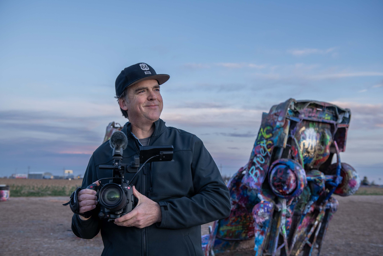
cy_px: 128
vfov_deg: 29.9
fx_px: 479
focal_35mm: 45
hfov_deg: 43.6
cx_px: 192
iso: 400
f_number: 5.6
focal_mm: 45
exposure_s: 1/40
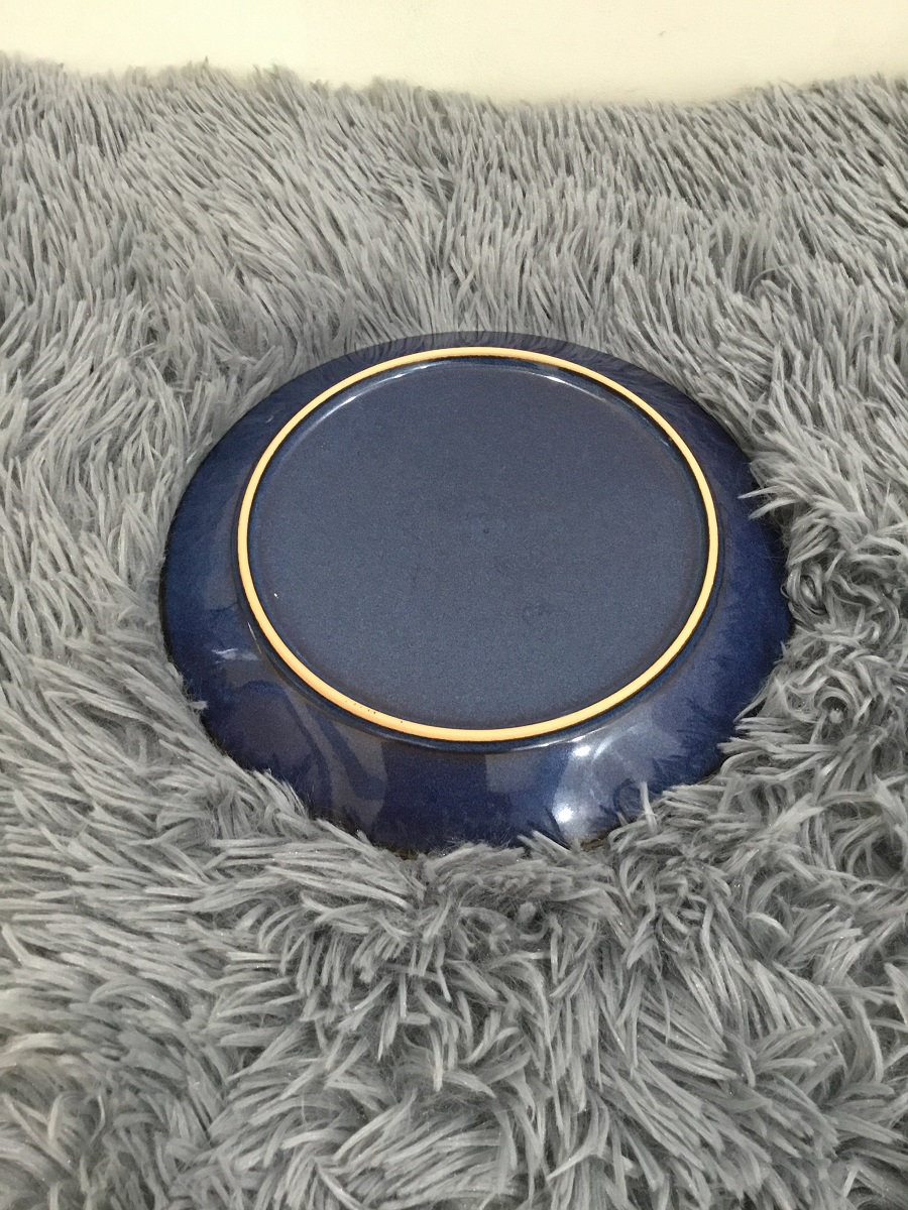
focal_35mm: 31
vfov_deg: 58.4
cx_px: 454
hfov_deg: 45.4
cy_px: 605
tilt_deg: -60.3
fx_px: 1084
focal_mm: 3.3
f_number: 2.4
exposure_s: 1/33
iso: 250
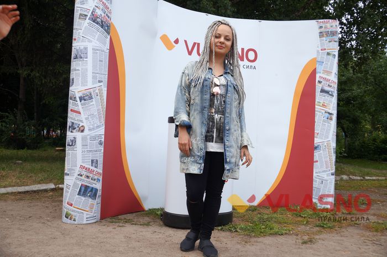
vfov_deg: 39.9
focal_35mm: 33
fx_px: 354
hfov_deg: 57.3
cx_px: 194
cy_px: 128
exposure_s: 1/250
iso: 100
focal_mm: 22
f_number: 4
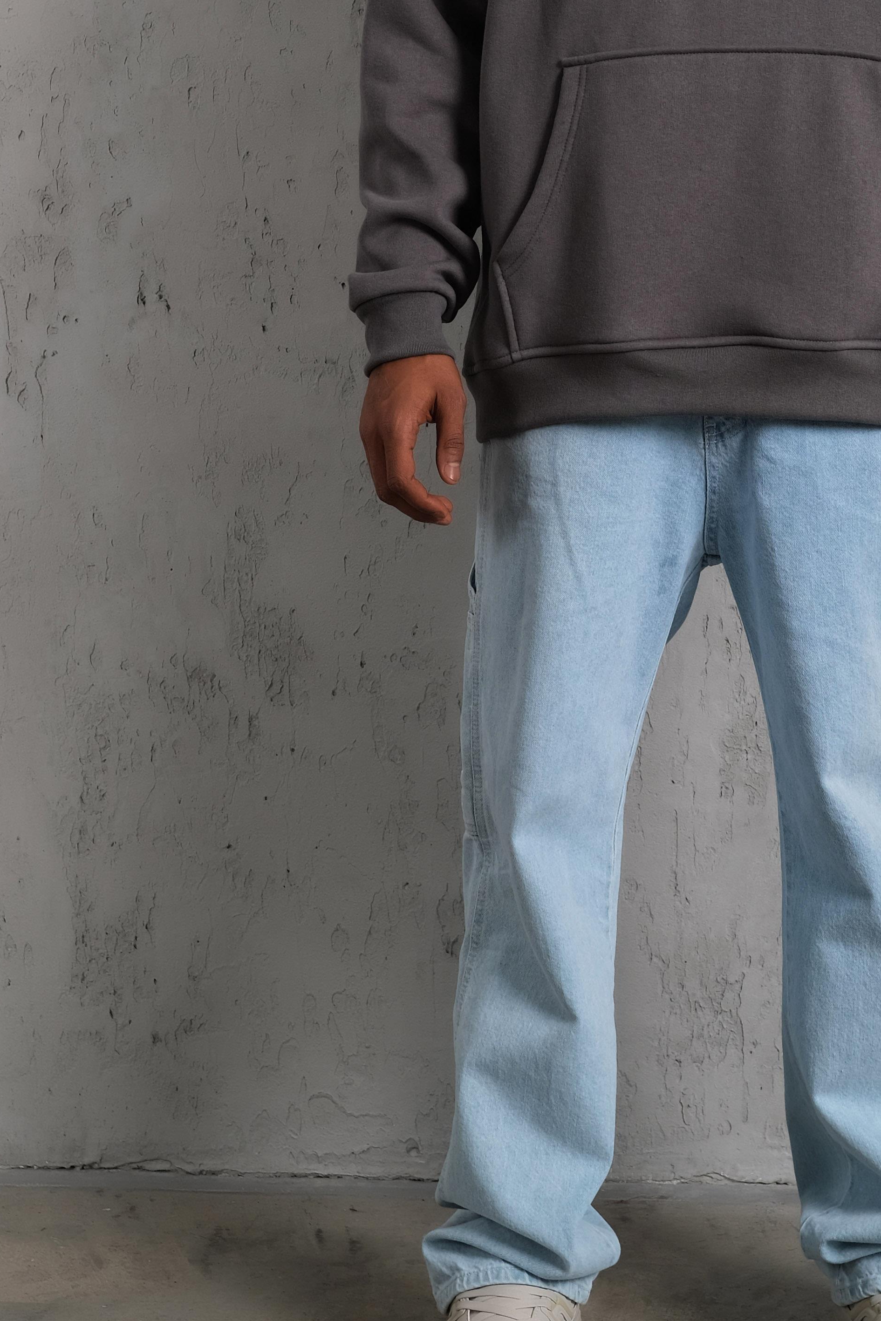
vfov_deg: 25.9
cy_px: 274
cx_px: 688
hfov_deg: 17.6
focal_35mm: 77
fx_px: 2826
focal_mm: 23
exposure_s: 1/160
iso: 160
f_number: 5
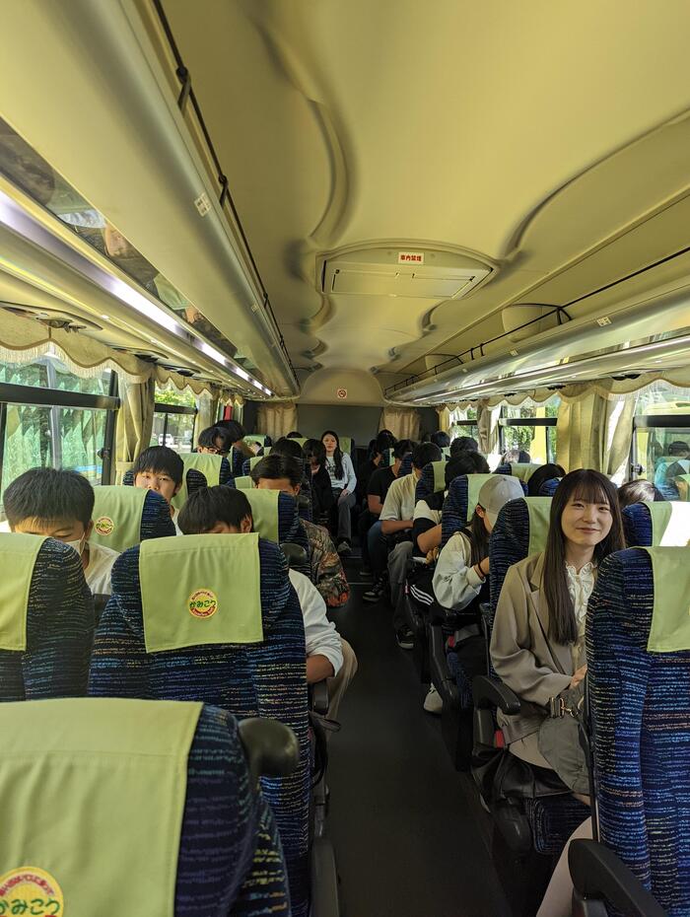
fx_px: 636
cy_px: 458
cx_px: 345
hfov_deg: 56.9
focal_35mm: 24
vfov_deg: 71.5
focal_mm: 6.81
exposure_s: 1/188
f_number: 1.85
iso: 79
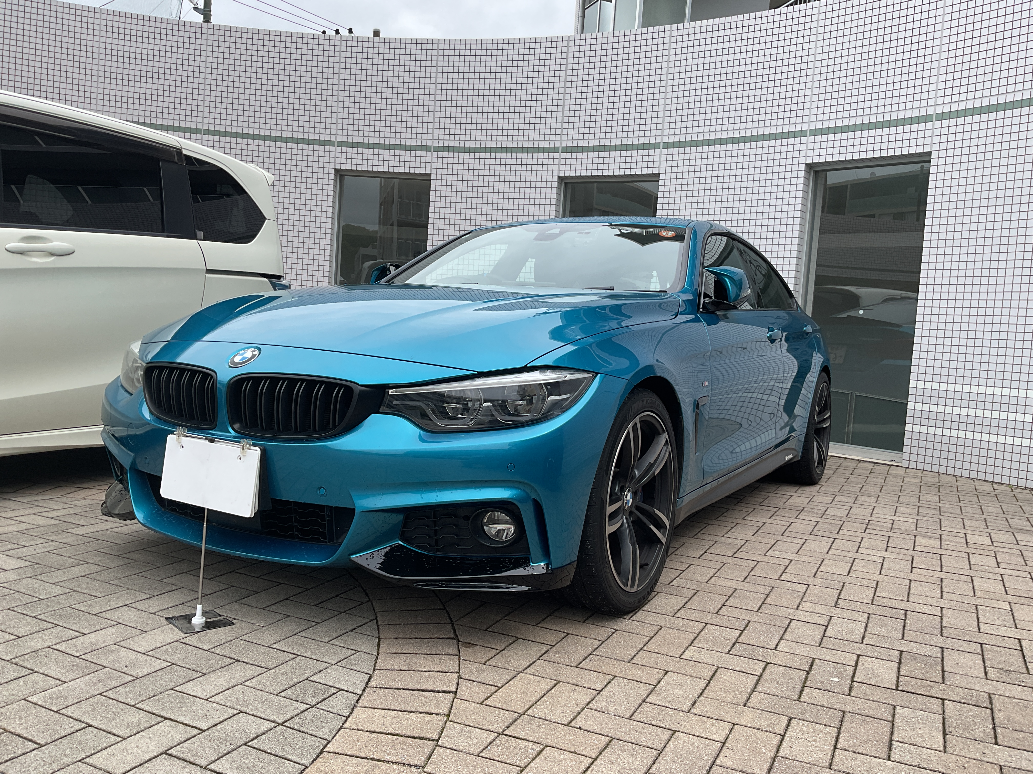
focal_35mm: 29
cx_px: 516
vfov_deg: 48.2
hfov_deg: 61.7
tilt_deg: -3.3
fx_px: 865
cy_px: 387
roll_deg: -3.9
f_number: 1.8
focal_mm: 3
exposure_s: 1/883
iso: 16
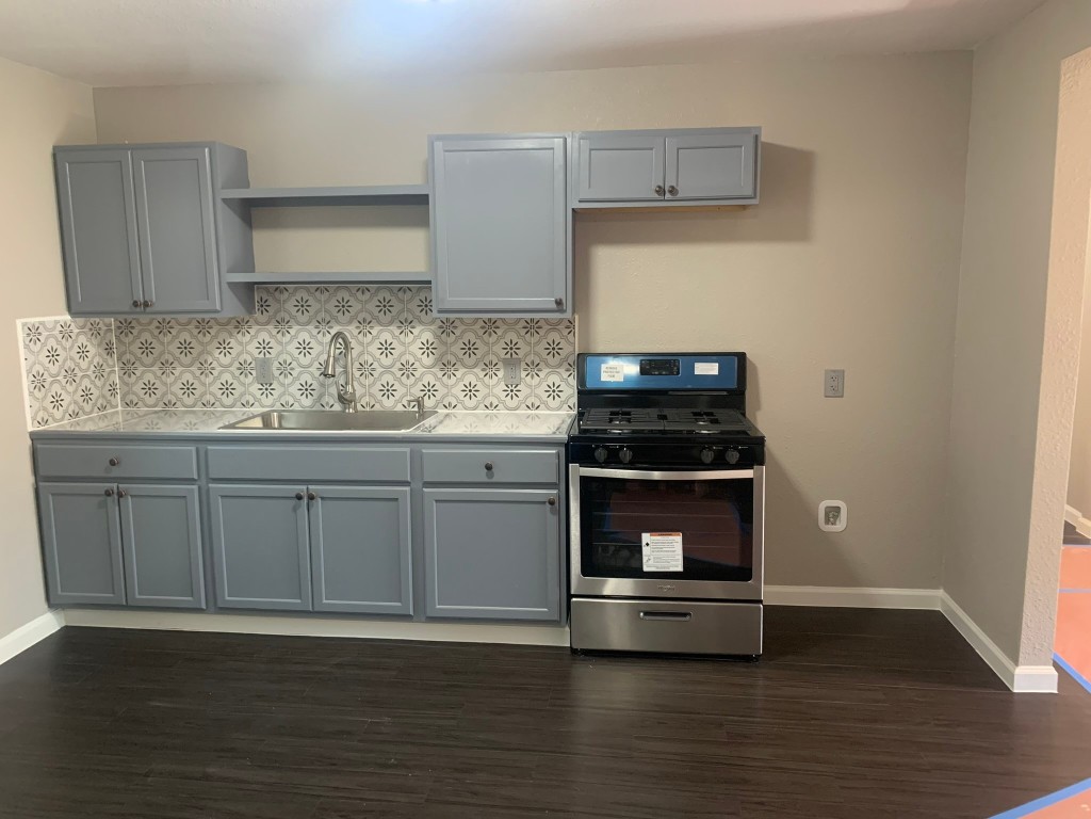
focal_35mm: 26
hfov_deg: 67.3
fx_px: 819
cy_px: 410
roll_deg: +1.1
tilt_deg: -8.2
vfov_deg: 53.1
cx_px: 546
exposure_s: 1/40
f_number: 1.8
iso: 400
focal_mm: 4.25
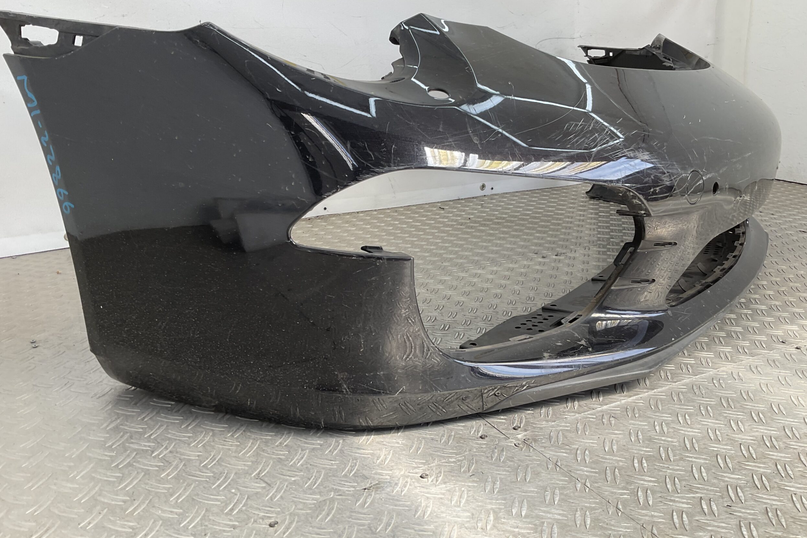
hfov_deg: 60.3
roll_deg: -2.9
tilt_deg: -16.0
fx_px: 695
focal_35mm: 31
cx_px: 399
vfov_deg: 42.3
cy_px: 235
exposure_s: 1/152
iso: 16
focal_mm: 3
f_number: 1.8
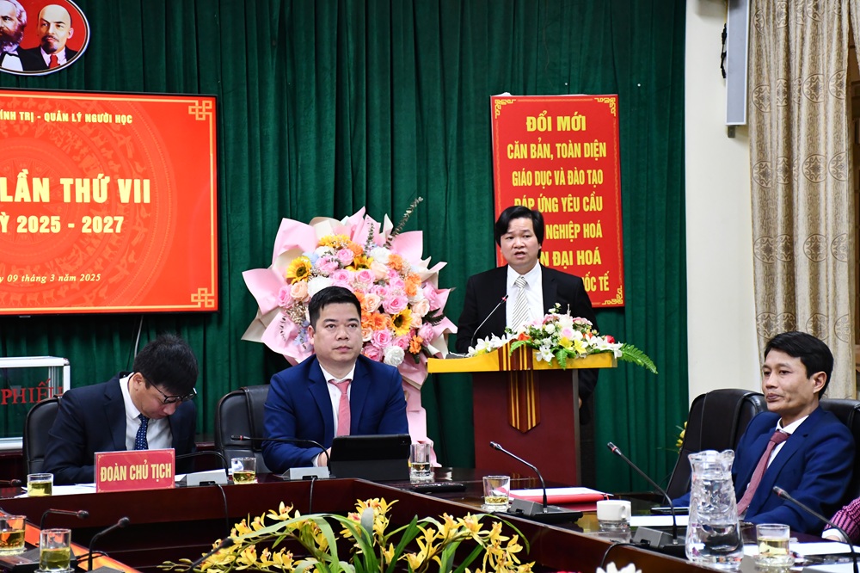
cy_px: 286
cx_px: 430
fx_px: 2221
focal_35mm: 93
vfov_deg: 14.7
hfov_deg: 21.9
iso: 3200
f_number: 5
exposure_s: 1/125
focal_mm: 62
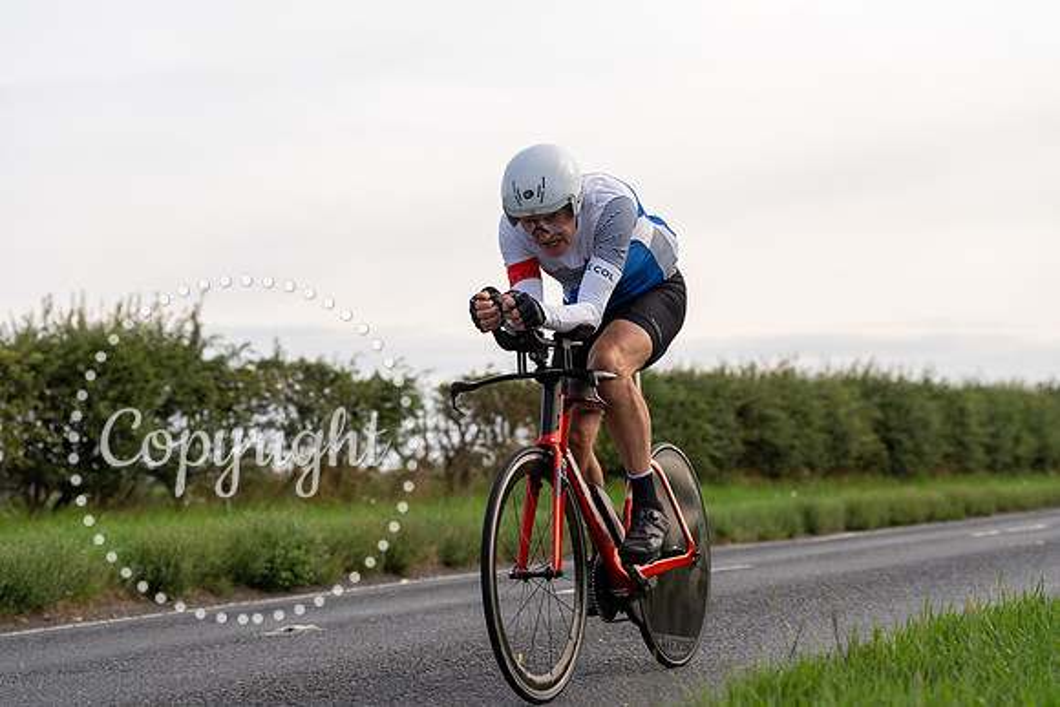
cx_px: 530
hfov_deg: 26.0
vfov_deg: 17.5
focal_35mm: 78
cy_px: 354
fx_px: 2297
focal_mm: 78
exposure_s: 1/1000
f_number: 4
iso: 160
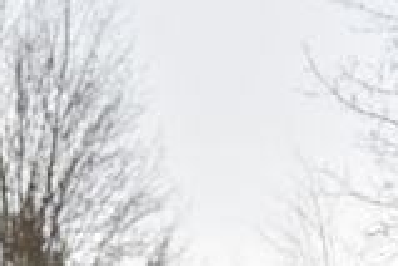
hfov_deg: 10.9
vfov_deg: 7.4
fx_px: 2034
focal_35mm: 184
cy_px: 251
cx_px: -98
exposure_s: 1/640
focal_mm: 65
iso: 800
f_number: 4
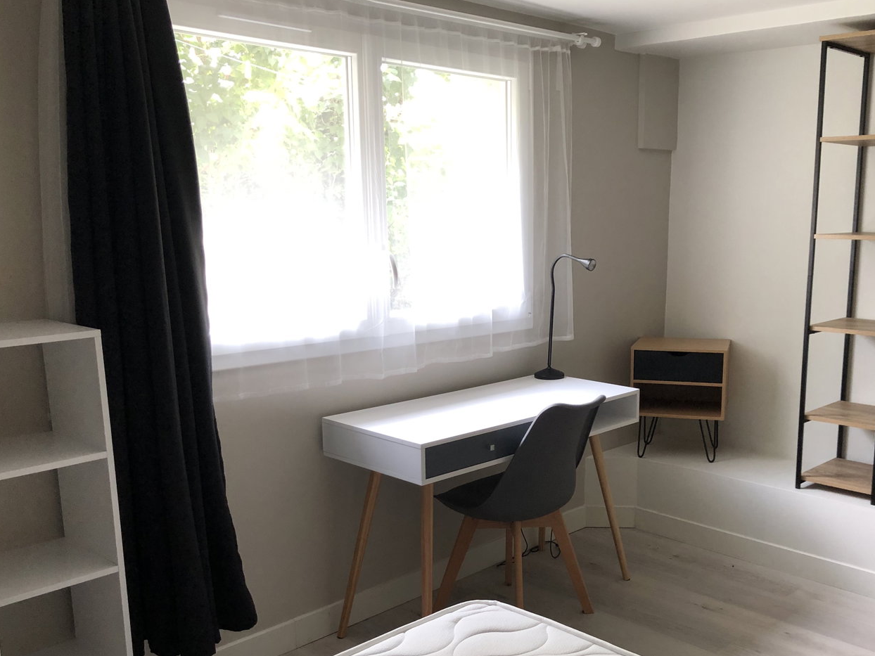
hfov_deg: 50.9
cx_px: 544
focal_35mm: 36
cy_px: 402
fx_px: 910
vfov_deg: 39.4
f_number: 1.8
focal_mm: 4
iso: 32
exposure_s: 1/30
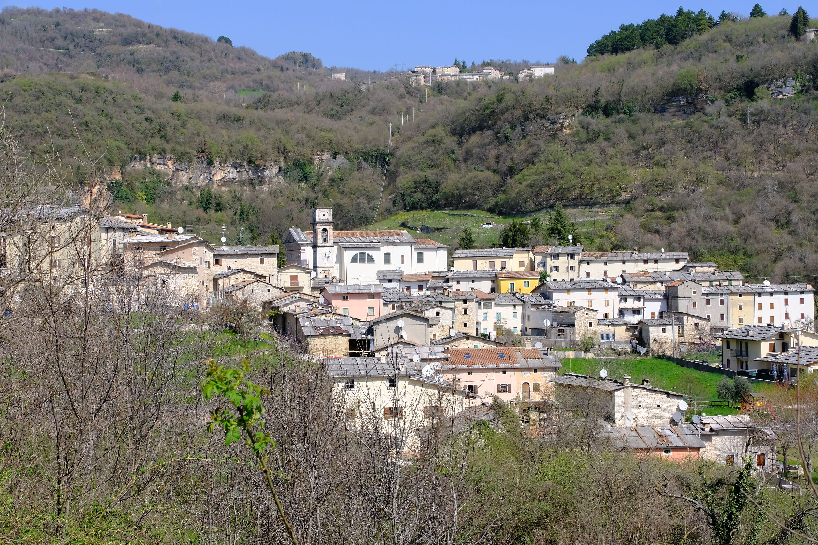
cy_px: 272
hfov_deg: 33.4
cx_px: 409
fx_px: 1363
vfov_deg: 22.6
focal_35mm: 60
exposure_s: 1/200
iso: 320
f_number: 13
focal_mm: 39.7
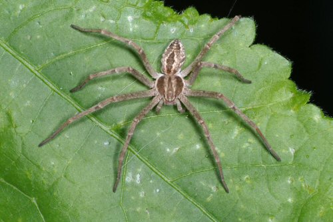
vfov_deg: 9.1
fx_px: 1387
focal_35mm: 150
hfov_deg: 13.7
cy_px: 111
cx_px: 166
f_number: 18
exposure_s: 1/60
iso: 200
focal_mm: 100
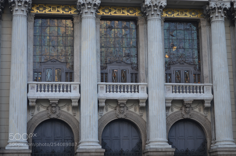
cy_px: 78
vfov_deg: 16.5
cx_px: 118
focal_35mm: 82
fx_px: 540
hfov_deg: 24.7
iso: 280
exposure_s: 1/125
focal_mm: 55
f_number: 5.6
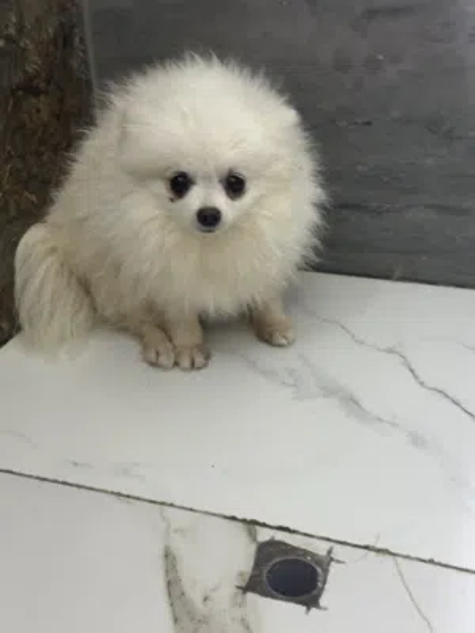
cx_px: 238
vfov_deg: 39.7
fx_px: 878
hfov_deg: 30.3
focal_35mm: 48
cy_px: 316
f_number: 1.78
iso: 400
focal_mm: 6.86
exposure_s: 1/33
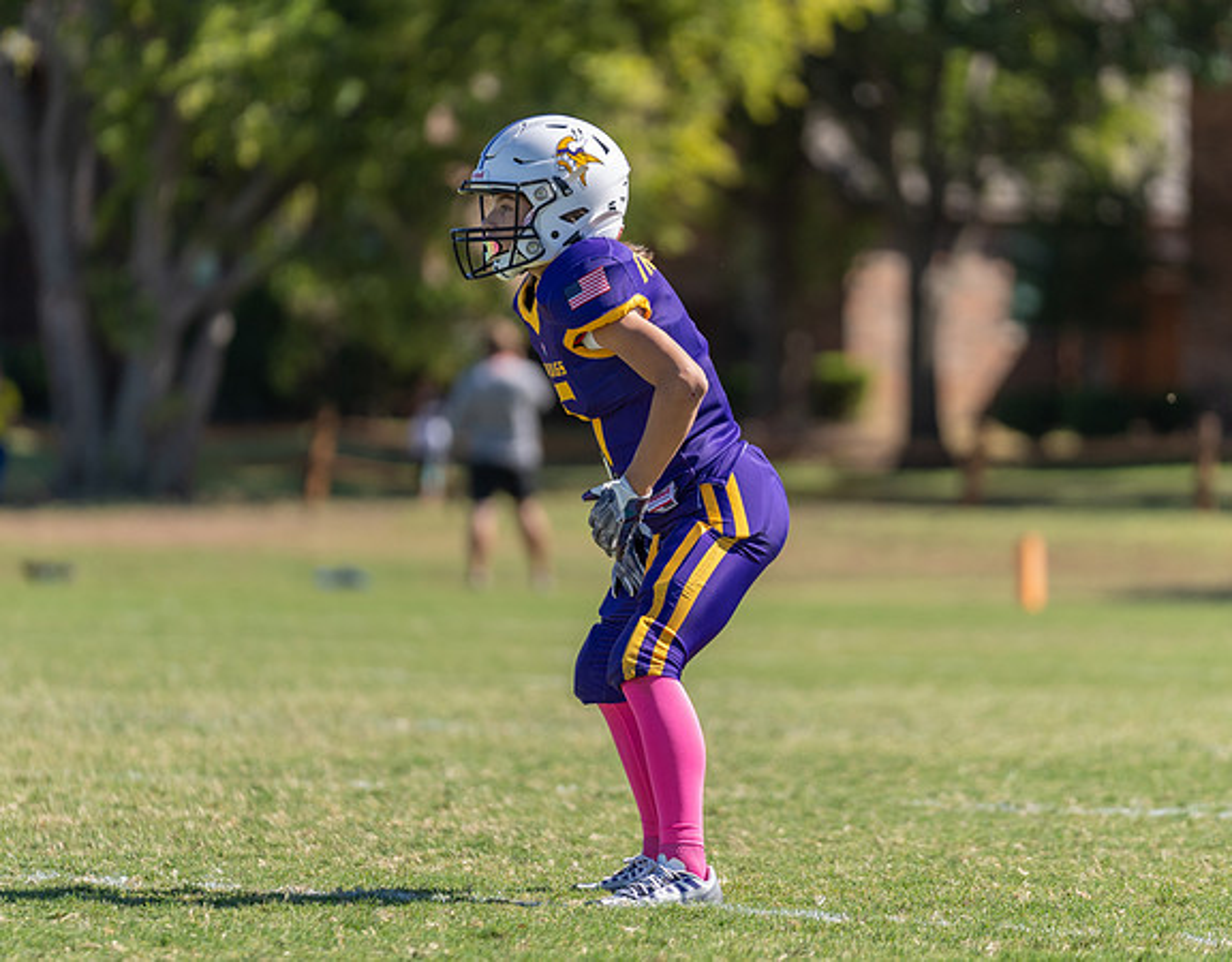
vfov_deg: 5.1
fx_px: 10798
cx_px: 659
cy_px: 464
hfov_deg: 6.5
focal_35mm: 299
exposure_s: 1/1250
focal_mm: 200
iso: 100
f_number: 2.8
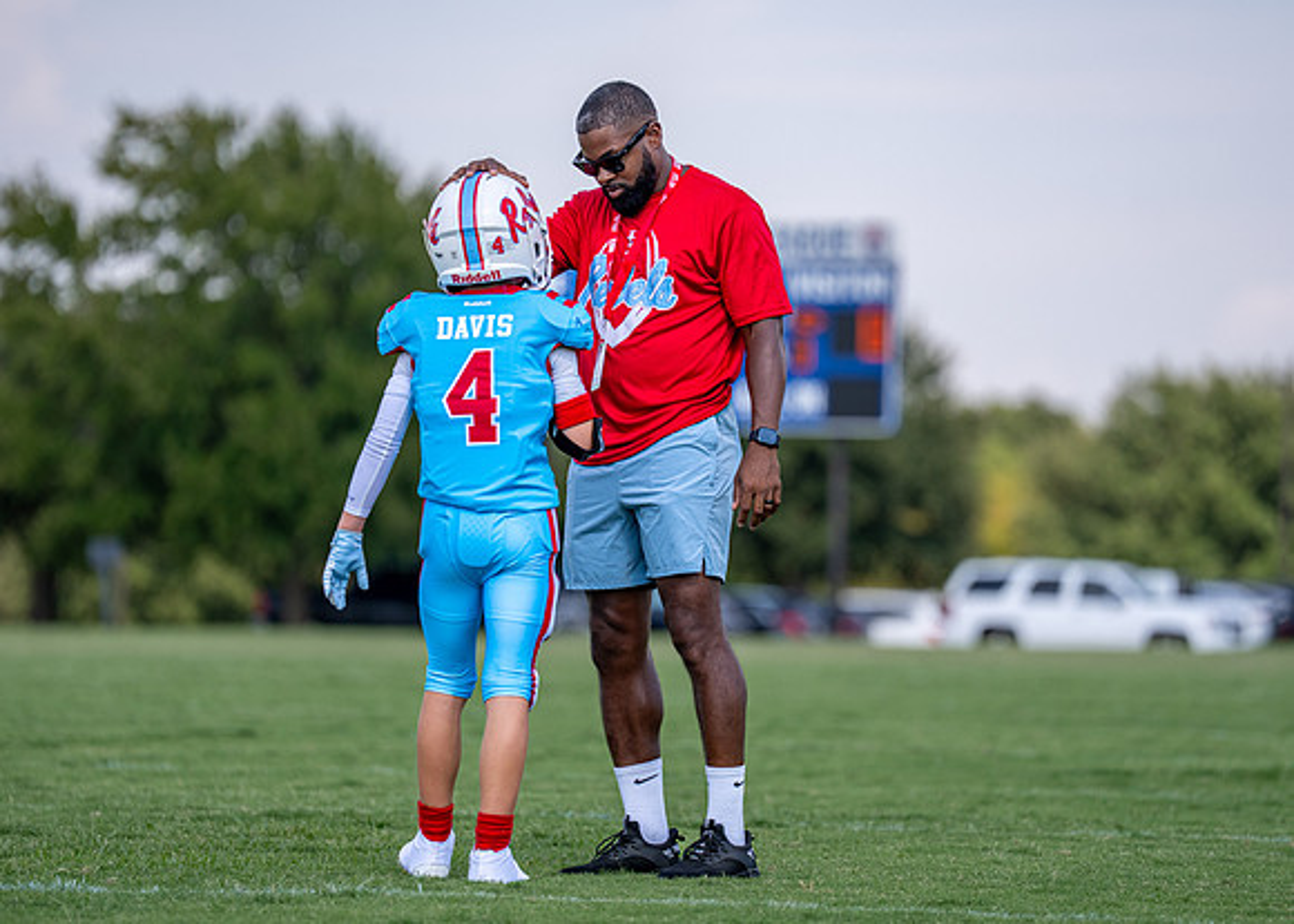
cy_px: 464
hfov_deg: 9.2
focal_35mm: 220
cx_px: 664
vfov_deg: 6.5
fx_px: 8082
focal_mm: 180
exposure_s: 1/2500
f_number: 2.8
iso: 125
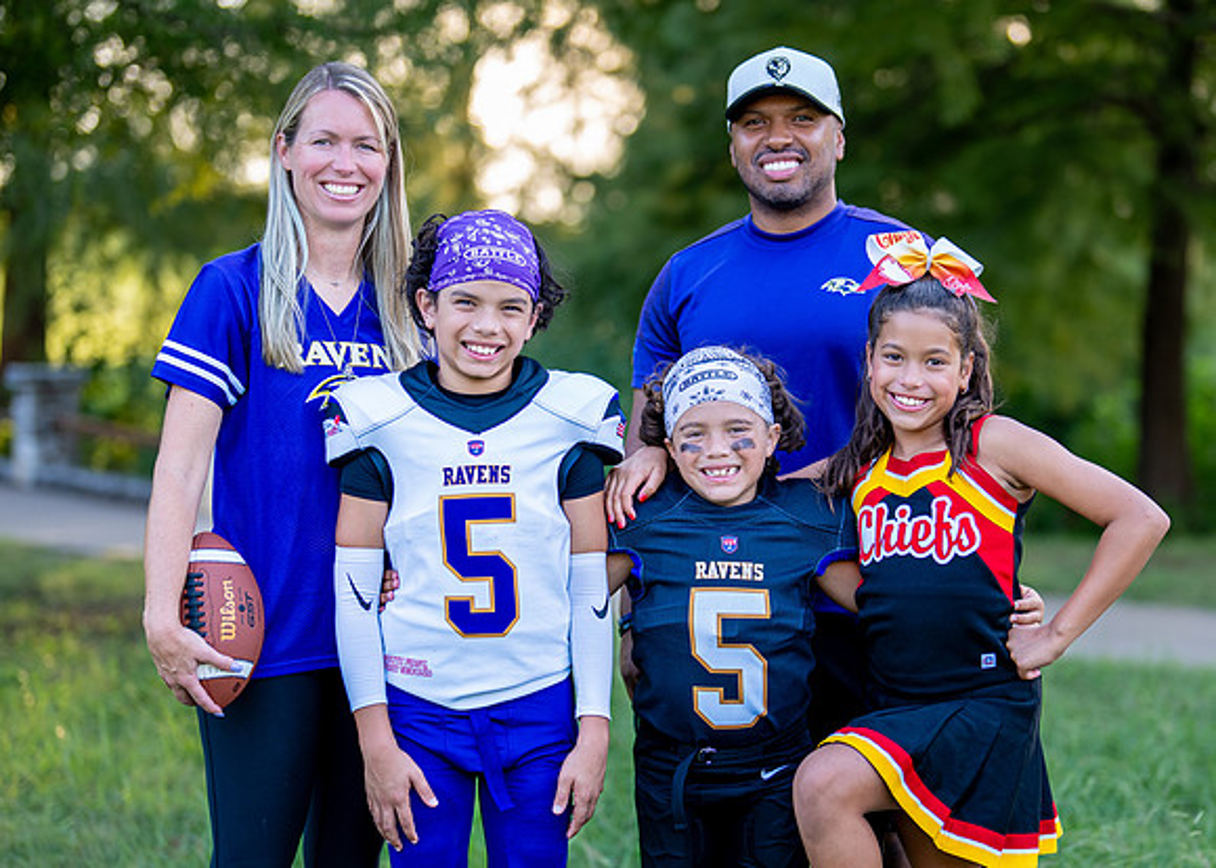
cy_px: 516
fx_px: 2849
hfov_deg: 24.0
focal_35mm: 83
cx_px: 749
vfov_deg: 17.3
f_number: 1.2
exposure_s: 1/500
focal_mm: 50
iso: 100
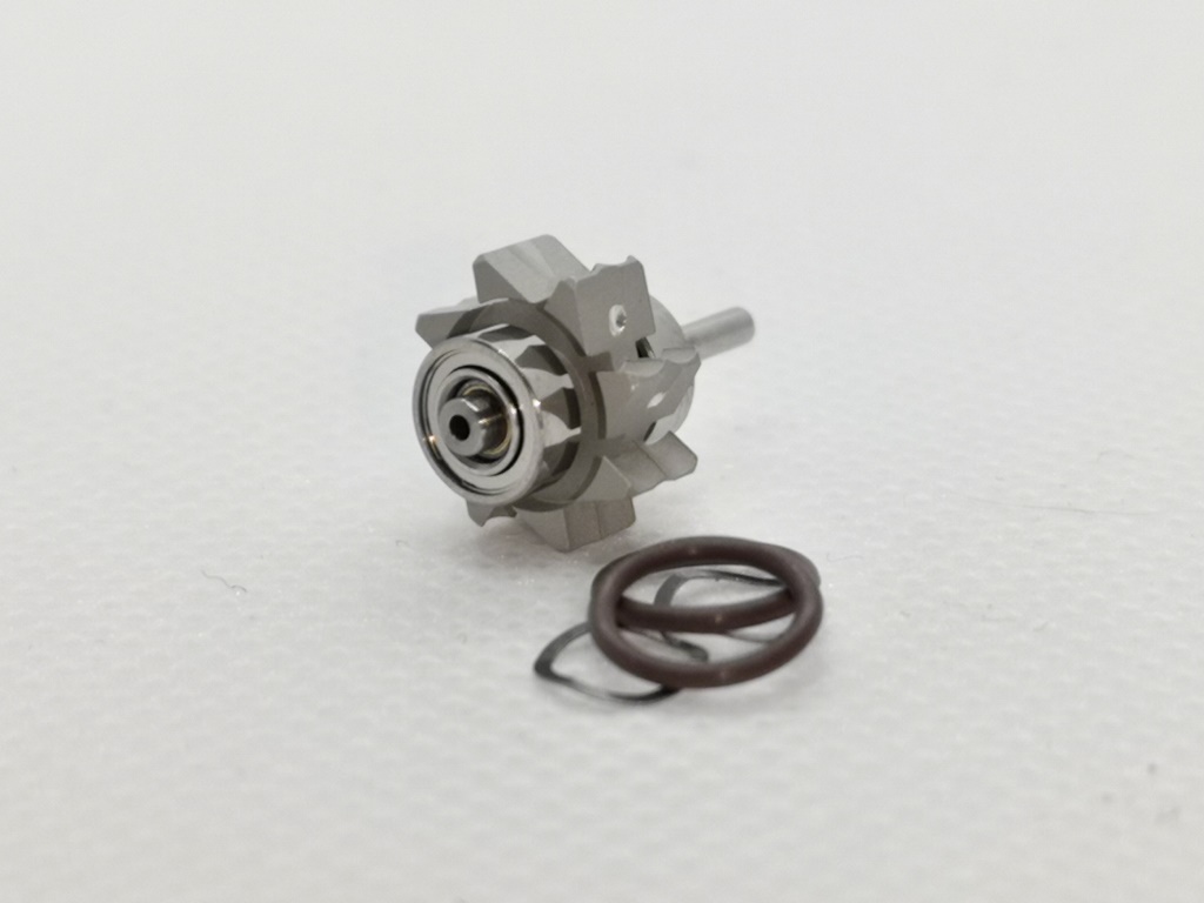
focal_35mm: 64
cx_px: 602
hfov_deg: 30.3
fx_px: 2226
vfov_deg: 22.9
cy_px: 452
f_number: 1.8
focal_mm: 3.95
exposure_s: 1/116
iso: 50
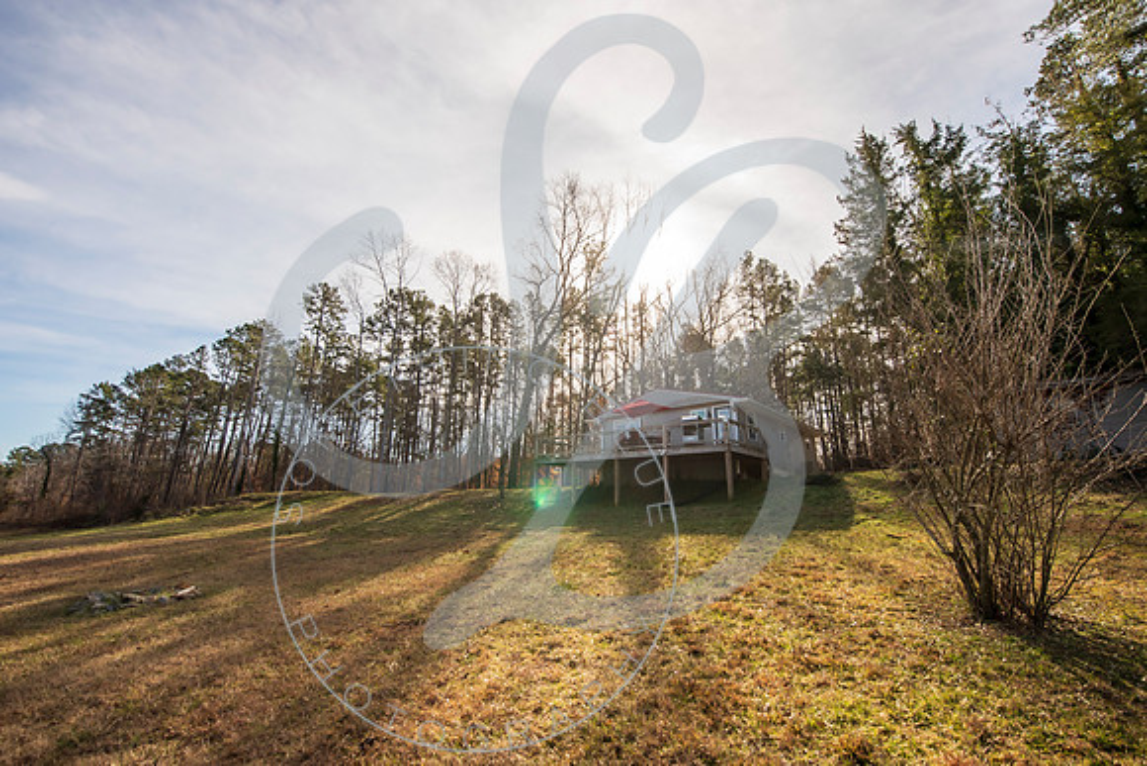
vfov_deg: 78.7
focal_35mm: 15
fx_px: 467
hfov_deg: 101.7
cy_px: 383
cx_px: 588
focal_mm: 14
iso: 200
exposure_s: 1/800
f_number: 8
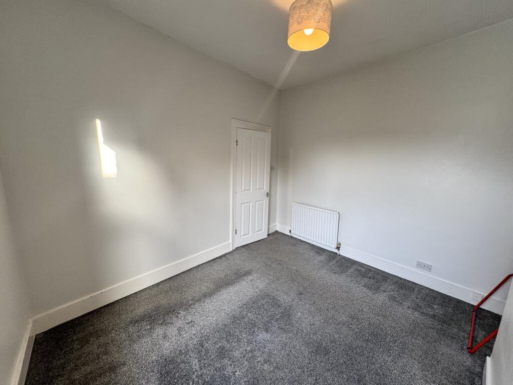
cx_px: 256
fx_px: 207
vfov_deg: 85.7
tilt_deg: -8.0
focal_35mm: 14
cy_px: 192
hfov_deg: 102.1
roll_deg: -1.2
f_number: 2.2
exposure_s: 1/99
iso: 125
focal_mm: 2.22
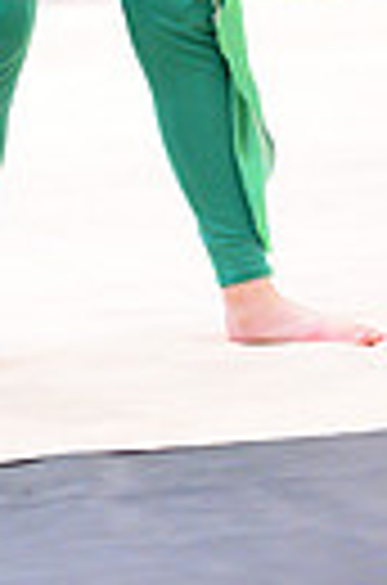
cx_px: -124
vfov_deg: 4.9
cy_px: -382
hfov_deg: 3.3
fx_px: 6744
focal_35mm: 416
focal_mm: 120
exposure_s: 1/320
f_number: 2.8
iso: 8000
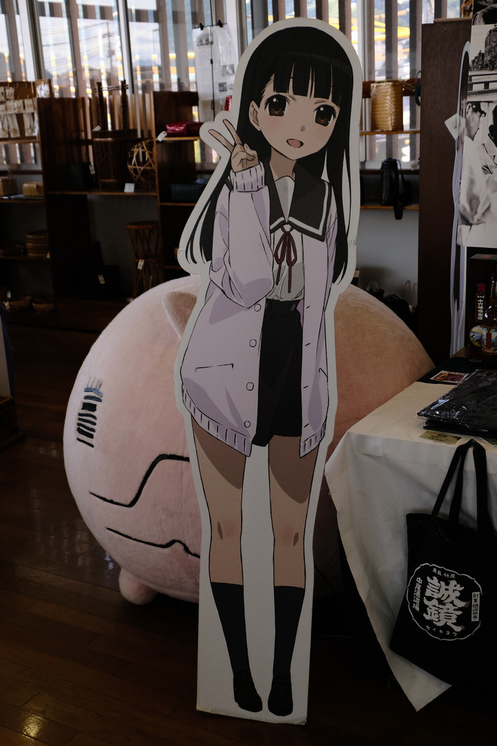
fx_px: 828
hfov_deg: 33.4
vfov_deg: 48.5
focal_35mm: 40
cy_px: 373
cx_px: 248
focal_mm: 26.6
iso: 1250
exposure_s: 1/550
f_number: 4.2
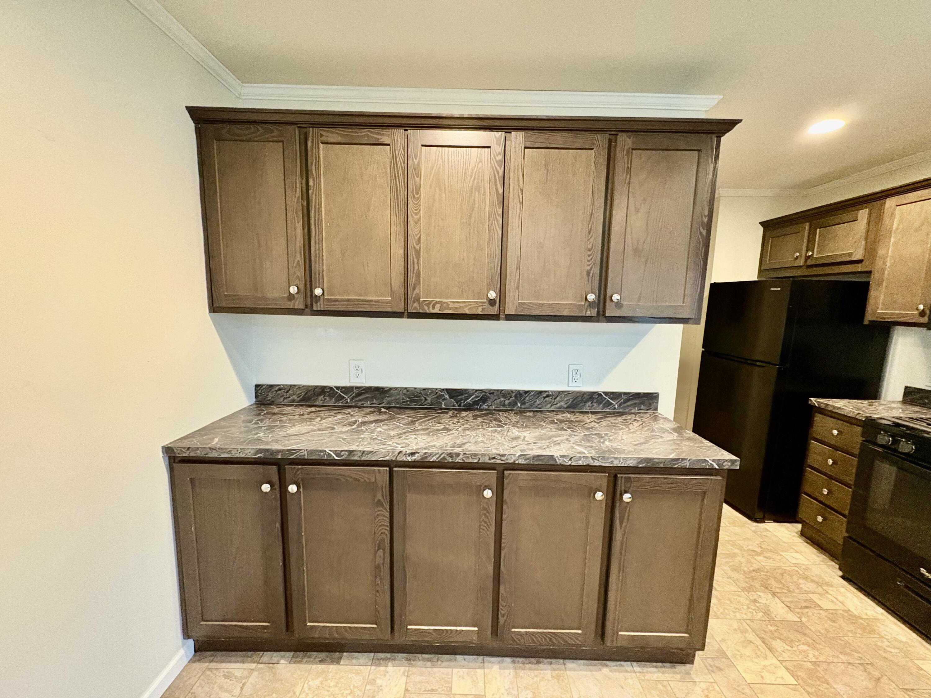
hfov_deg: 102.1
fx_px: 377
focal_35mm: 14
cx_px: 466
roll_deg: -1.1
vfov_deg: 85.7
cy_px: 349
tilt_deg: -6.5
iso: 800
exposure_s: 1/60
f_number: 2.2
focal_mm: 2.22
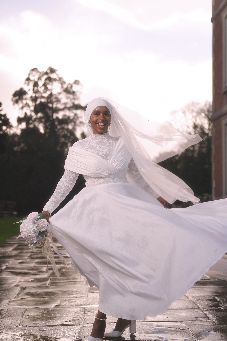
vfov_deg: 38.2
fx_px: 492
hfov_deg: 26.0
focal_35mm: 52
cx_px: 114
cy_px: 170
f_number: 2.8
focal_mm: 52
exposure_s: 1/250
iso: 500
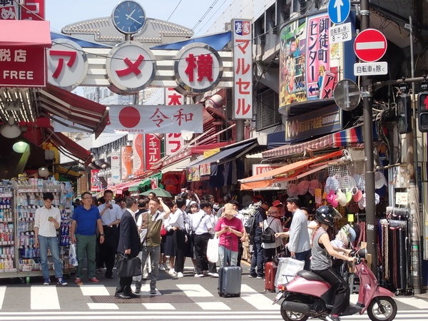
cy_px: 160
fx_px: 1051
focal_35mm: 85
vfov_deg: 17.4
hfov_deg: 23.0
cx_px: 214
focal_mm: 15.41
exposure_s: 1/200
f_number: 6.3
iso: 100
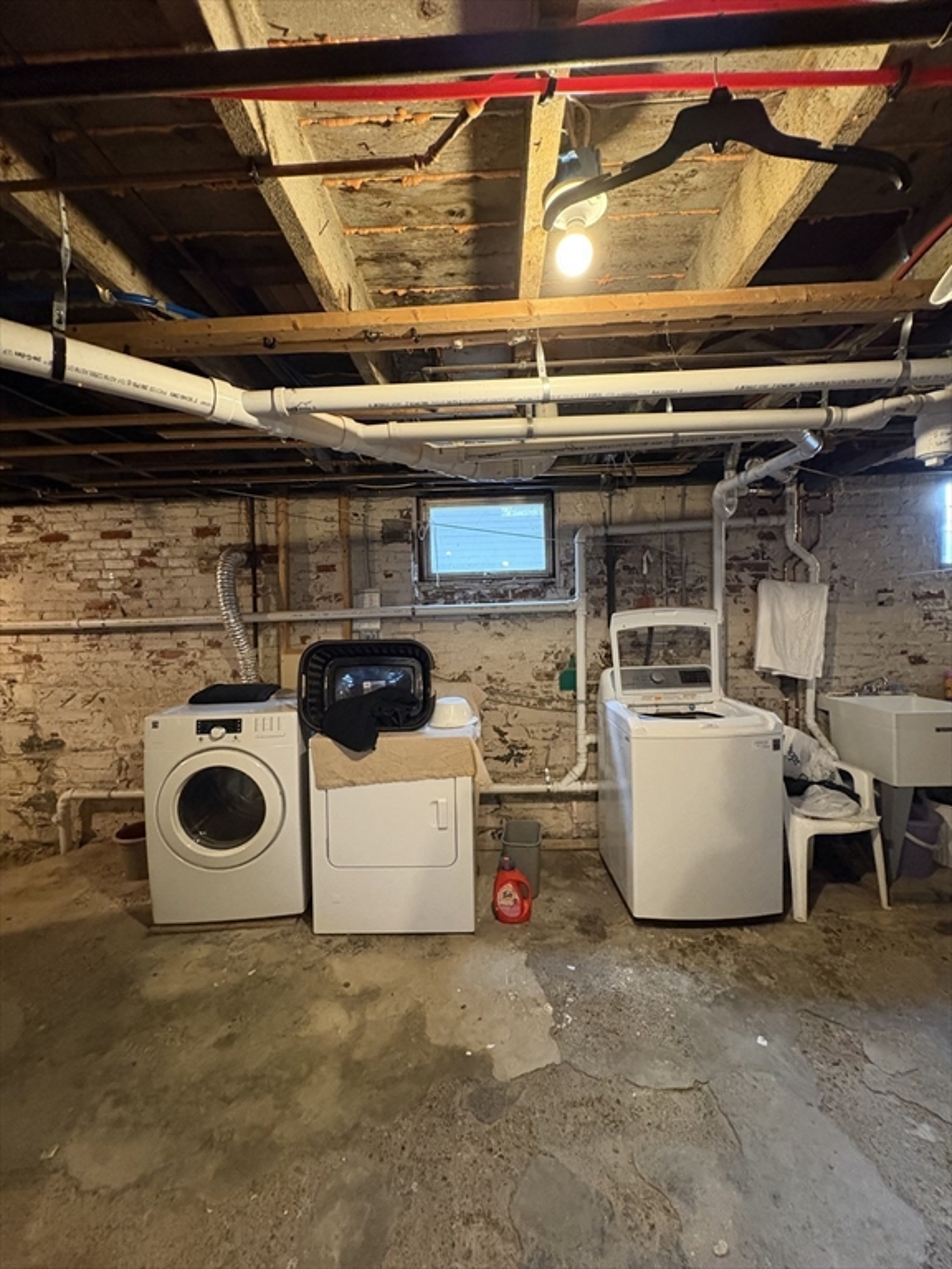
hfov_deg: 85.7
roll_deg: +1.7
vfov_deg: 102.1
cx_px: 476
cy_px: 634
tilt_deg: -1.3
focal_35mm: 14
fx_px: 513
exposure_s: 1/60
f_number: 2.2
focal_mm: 2.22
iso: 800
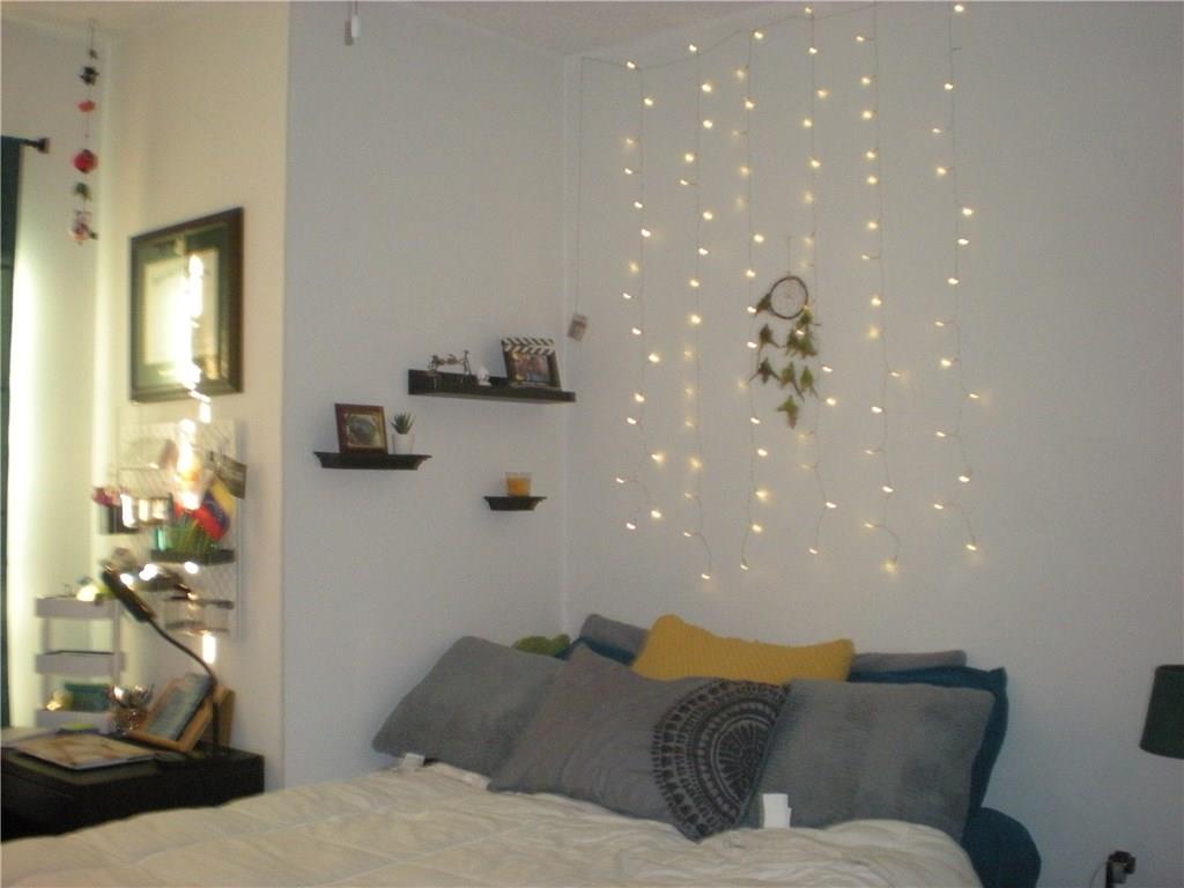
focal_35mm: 38
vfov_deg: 37.7
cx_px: 592
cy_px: 444
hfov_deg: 49.0
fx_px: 1300
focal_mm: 6.3
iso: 400
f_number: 3.1
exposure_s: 1/8
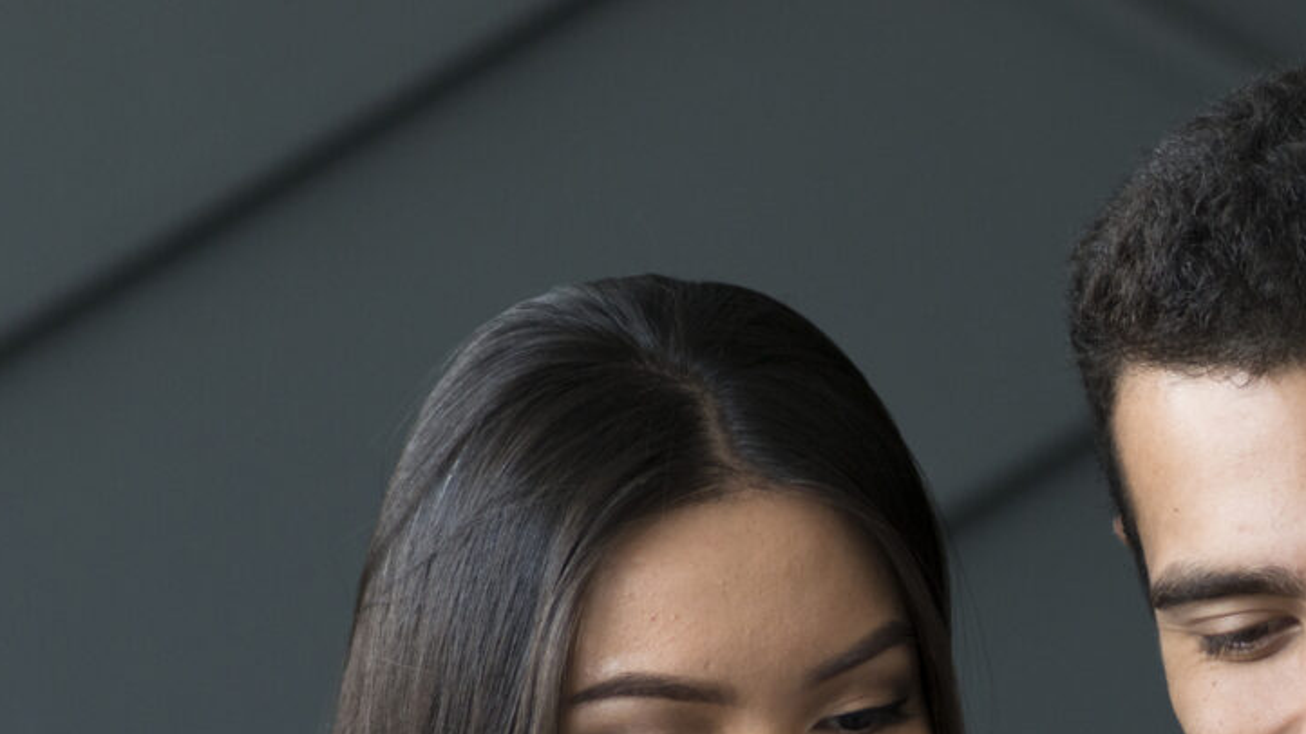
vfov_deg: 3.8
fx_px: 10942
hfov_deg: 6.8
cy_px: 1473
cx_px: 1673
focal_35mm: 316
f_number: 2.8
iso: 400
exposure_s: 1/160
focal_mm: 85
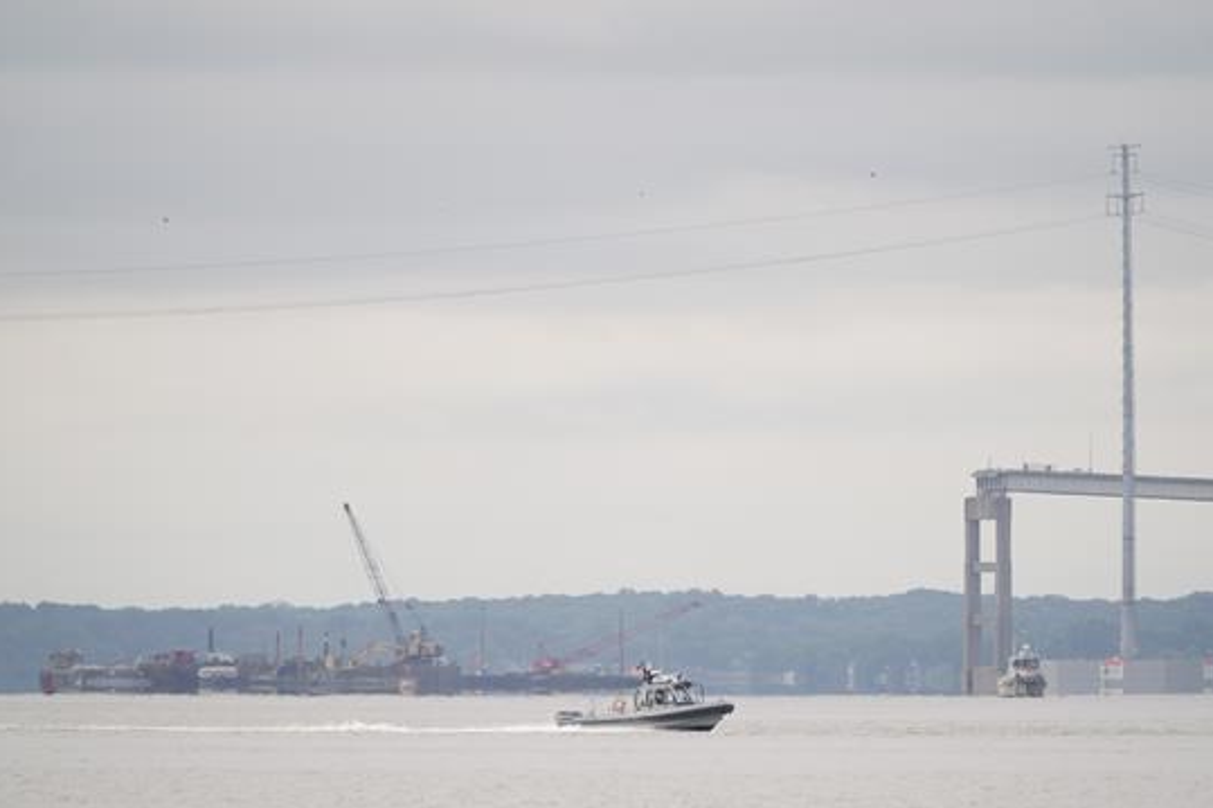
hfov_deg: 3.1
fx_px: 22735
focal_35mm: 675
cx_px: 648
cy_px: 469
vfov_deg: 2.0
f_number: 4
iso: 250
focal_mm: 560
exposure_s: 1/2000
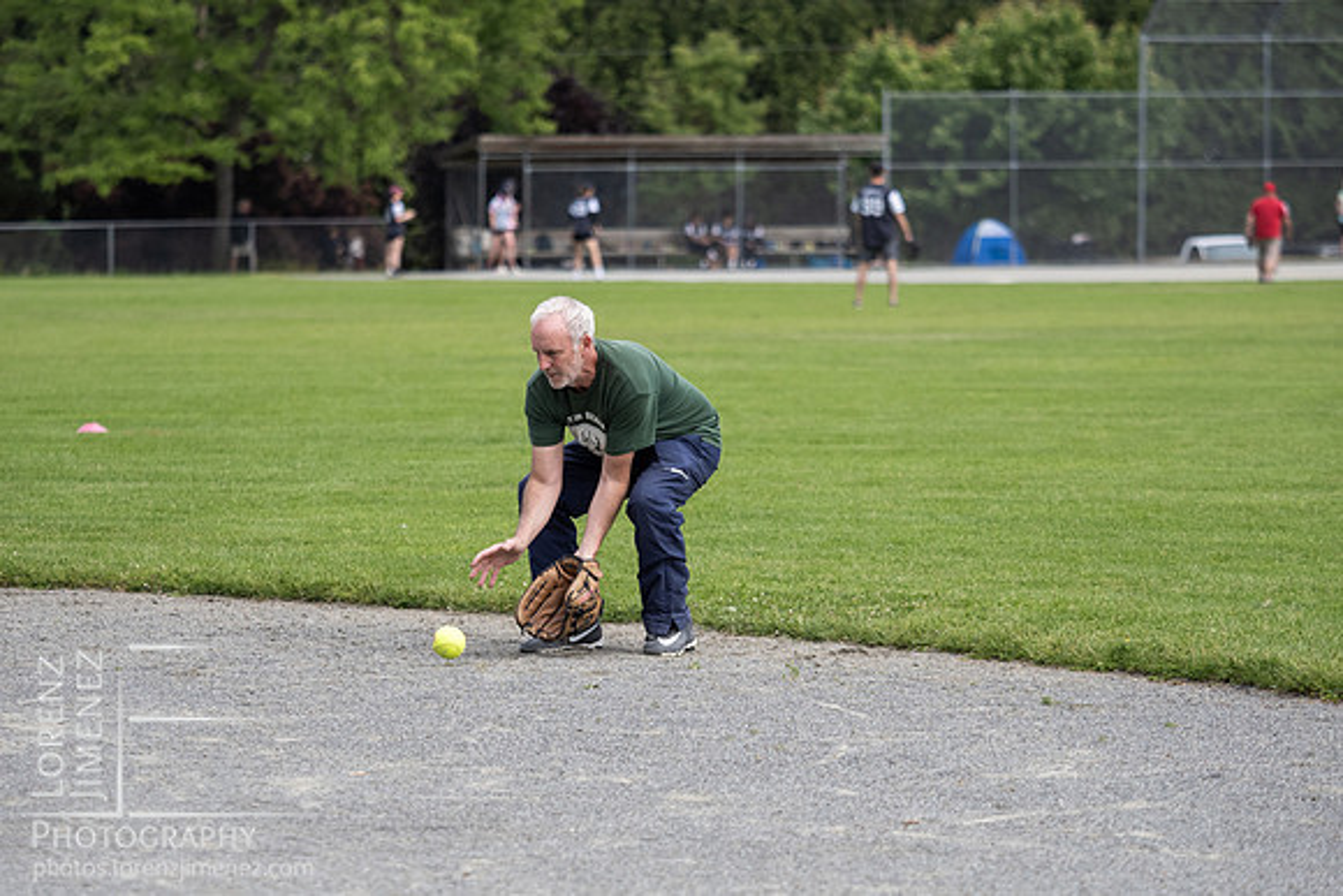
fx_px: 7529
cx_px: 672
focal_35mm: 202
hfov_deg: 10.2
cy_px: 504
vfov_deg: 6.8
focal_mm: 97
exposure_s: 1/1600
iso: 250
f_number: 2.8
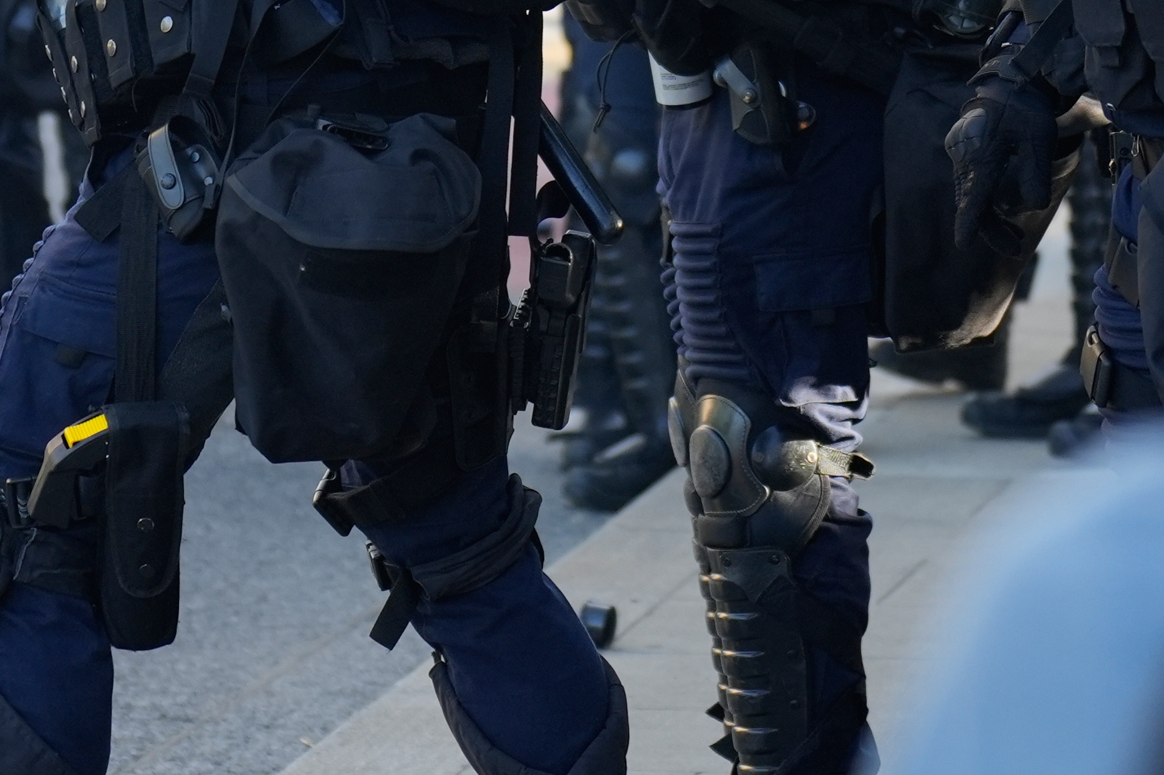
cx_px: 264
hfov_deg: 7.2
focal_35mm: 285
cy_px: -127
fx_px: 9213
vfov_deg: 4.8
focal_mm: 78
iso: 500
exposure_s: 1/800
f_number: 2.8
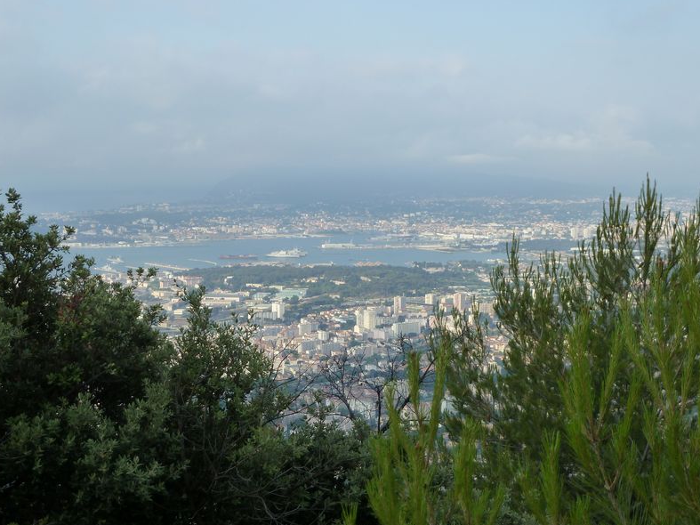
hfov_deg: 32.2
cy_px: 264
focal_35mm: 60
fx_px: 1213
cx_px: 348
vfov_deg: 24.4
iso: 125
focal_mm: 9.7
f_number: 3.9
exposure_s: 1/400
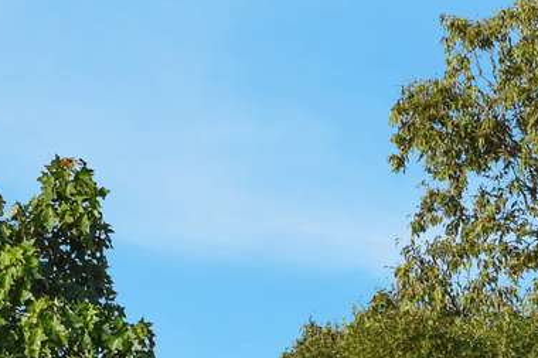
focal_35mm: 880
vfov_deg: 1.6
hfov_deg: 2.3
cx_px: 750
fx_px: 13145
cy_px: 901
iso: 200
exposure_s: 1/400
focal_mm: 116
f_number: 10
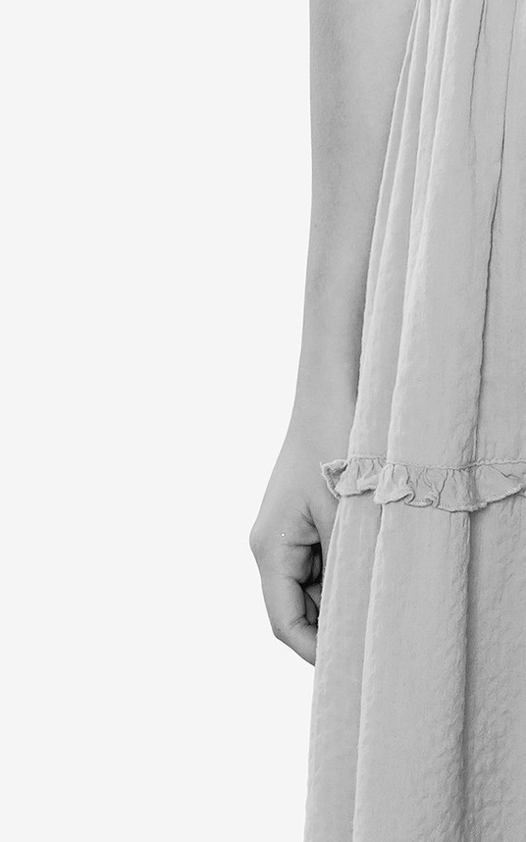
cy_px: -633
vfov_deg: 8.8
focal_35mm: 228
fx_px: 5231
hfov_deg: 5.7
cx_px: 615
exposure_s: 1/200
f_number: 8
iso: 320
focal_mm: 50
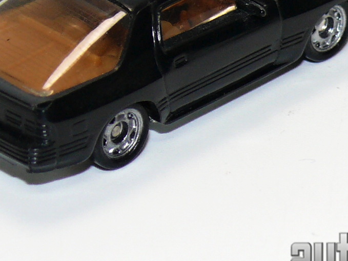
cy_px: -7
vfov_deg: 4.3
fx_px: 3458
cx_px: 172
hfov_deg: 5.8
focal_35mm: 344
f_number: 4
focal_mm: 17.4
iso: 100
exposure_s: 1/30
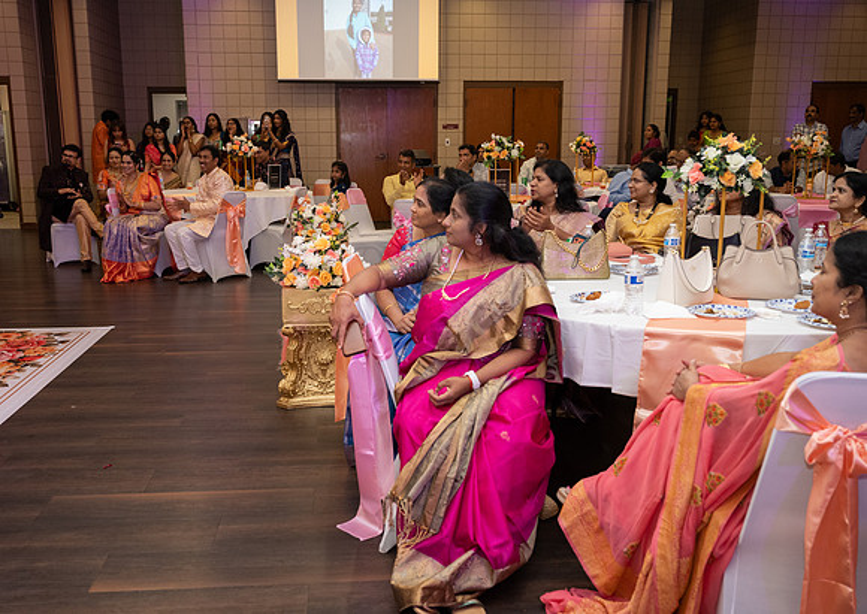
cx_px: 406
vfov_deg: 40.0
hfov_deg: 54.3
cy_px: 307
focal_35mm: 34
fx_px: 845
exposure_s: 1/160
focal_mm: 33
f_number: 4
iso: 1250
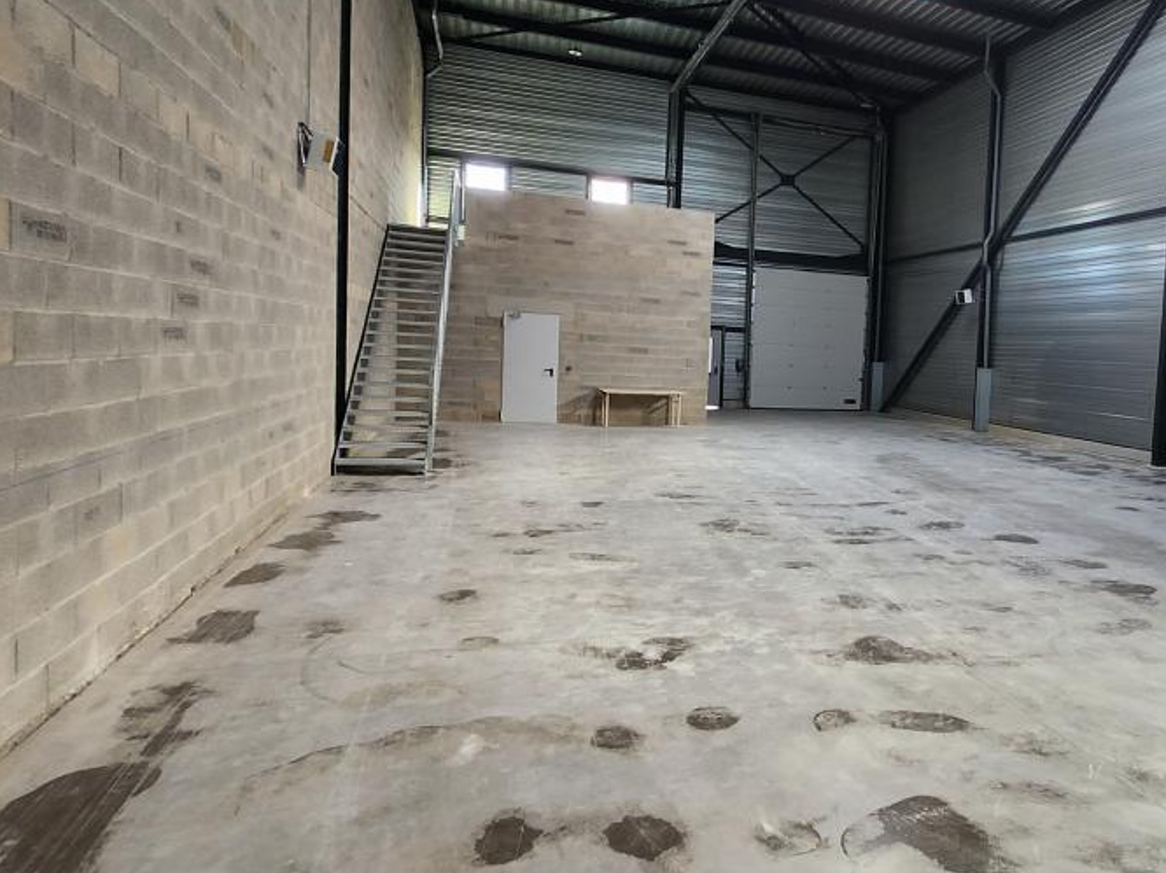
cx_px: 891
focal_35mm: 25
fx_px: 842
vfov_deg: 54.8
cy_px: 401
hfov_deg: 64.7
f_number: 2.2
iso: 64
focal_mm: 1.74
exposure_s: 1/50
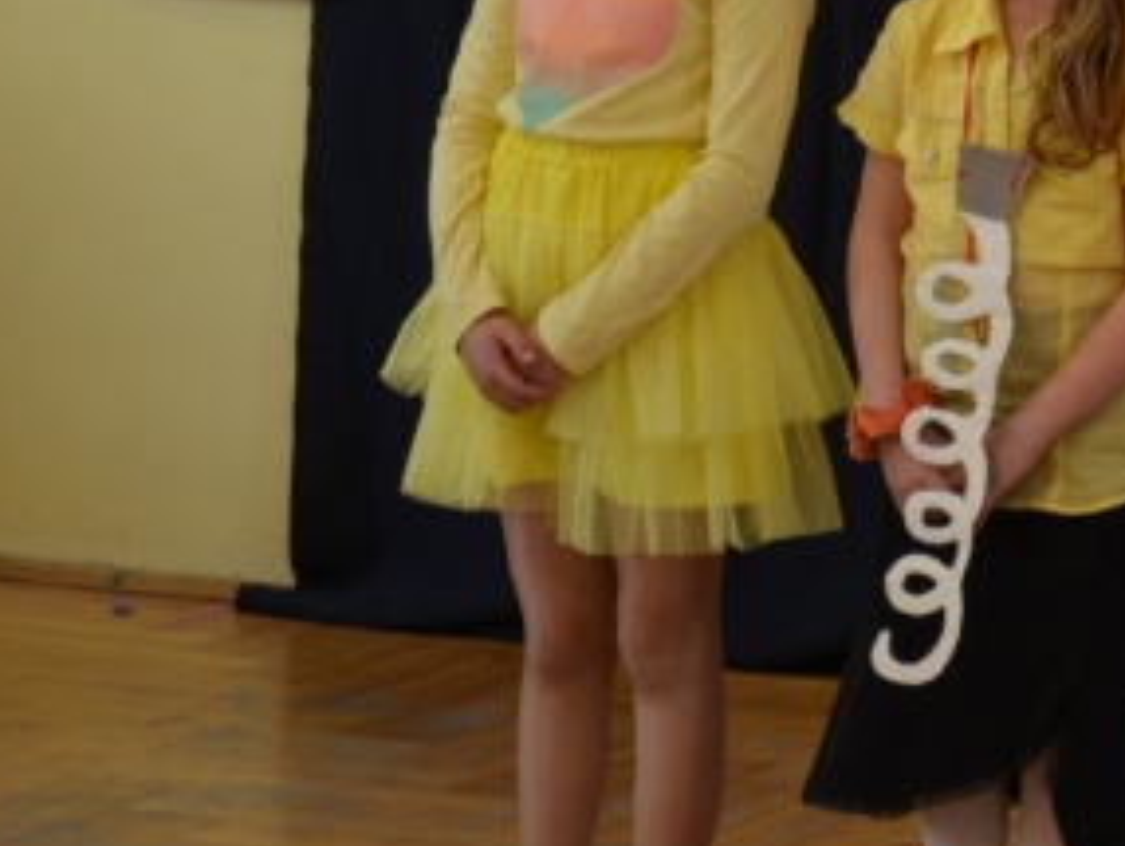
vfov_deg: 6.4
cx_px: 1908
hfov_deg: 8.3
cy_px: 193
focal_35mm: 232
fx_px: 7537
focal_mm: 45
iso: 500
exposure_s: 1/60
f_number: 4.8
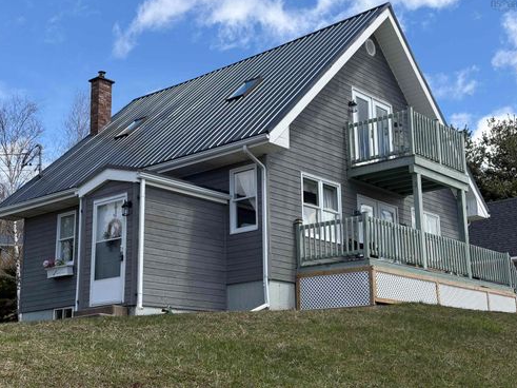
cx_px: 257
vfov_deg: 27.5
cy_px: 192
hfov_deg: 36.2
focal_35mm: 53
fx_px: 791
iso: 40
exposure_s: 1/2283
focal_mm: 5.96
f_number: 1.6
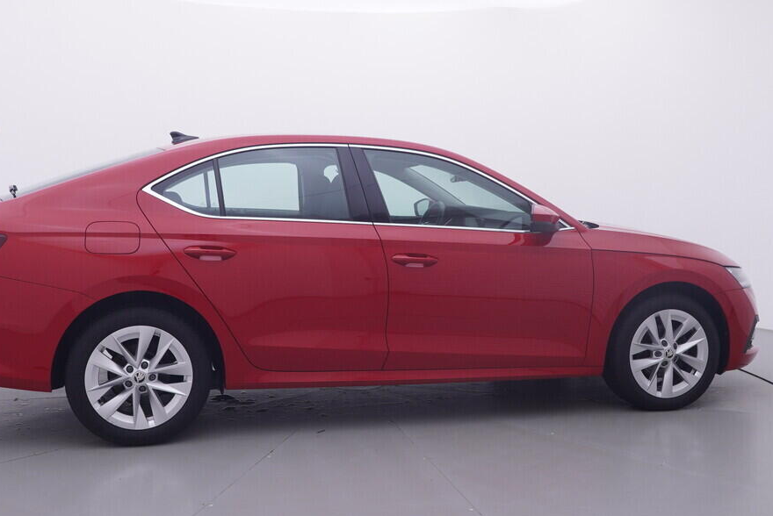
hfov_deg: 52.0
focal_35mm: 37
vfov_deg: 36.1
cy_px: 226
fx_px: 791
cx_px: 353
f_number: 5
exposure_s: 1/80
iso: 200
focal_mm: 15
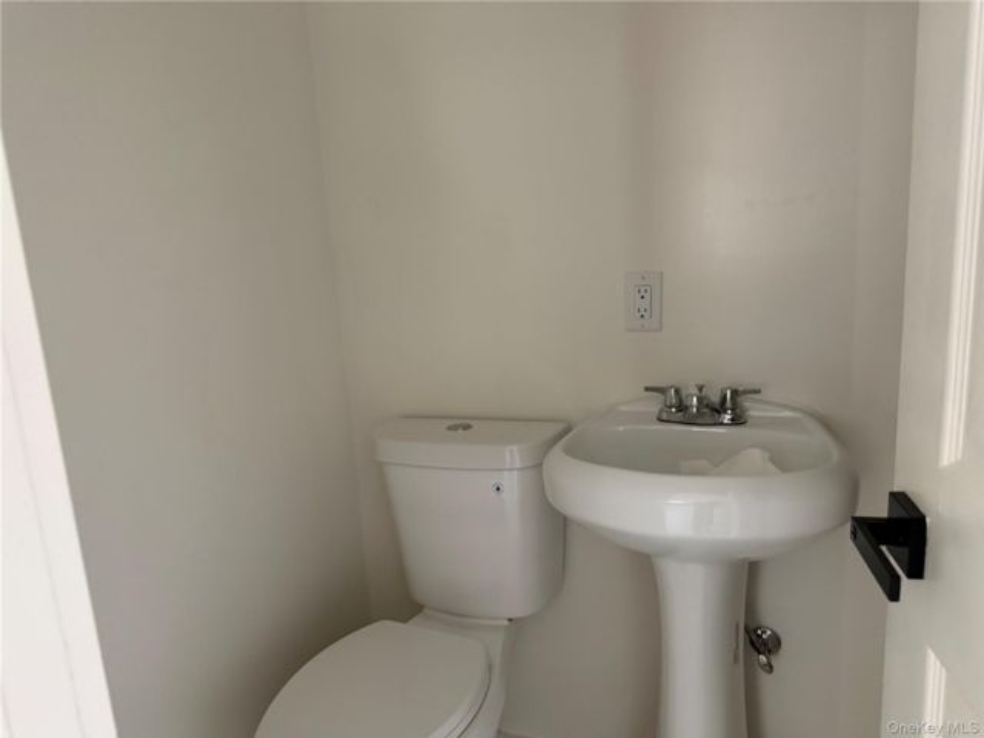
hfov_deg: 71.6
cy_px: 369
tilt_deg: -13.2
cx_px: 492
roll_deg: +5.5
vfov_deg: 56.8
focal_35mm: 24
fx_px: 682
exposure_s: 1/60
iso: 400
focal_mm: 6.76
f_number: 1.78
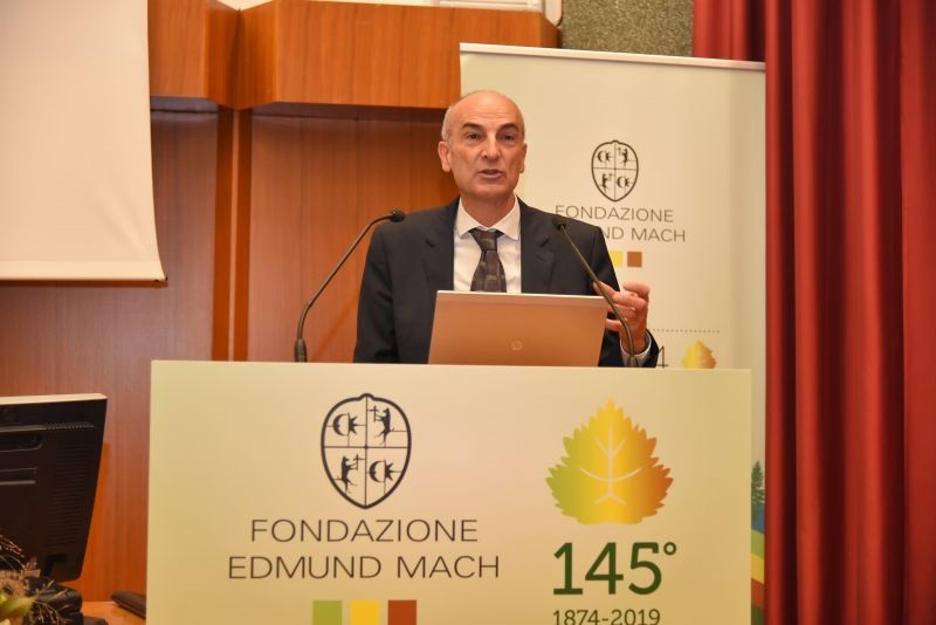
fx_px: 1691
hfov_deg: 30.9
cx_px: 468
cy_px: 312
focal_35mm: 65
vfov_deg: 20.9
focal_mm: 65
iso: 1600
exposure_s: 1/60
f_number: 4
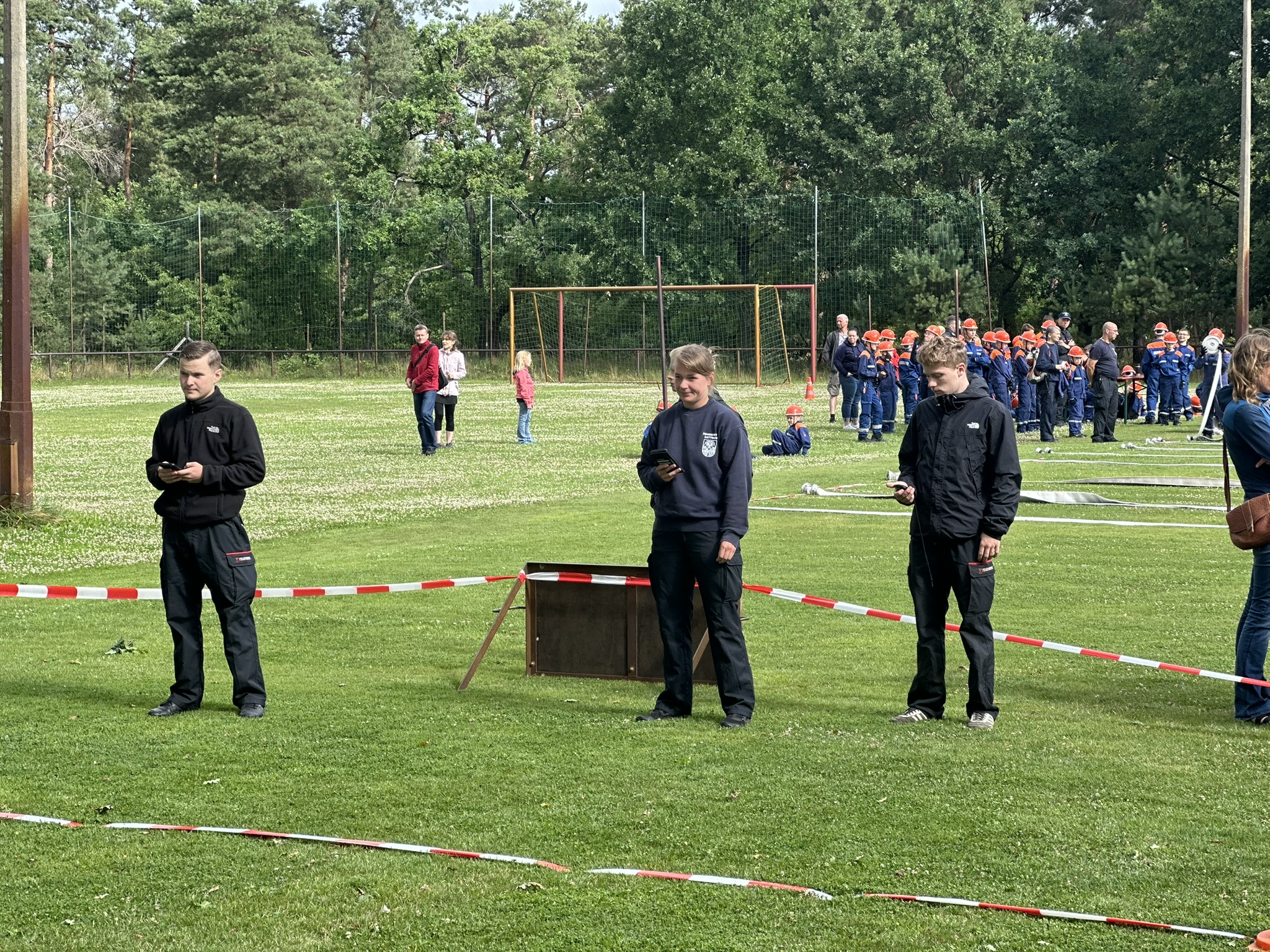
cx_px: 635
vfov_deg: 19.1
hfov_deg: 25.3
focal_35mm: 77
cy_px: 476
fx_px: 2825
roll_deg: +0.5
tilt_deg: -2.2
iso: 20
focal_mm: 9
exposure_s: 1/145
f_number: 2.8
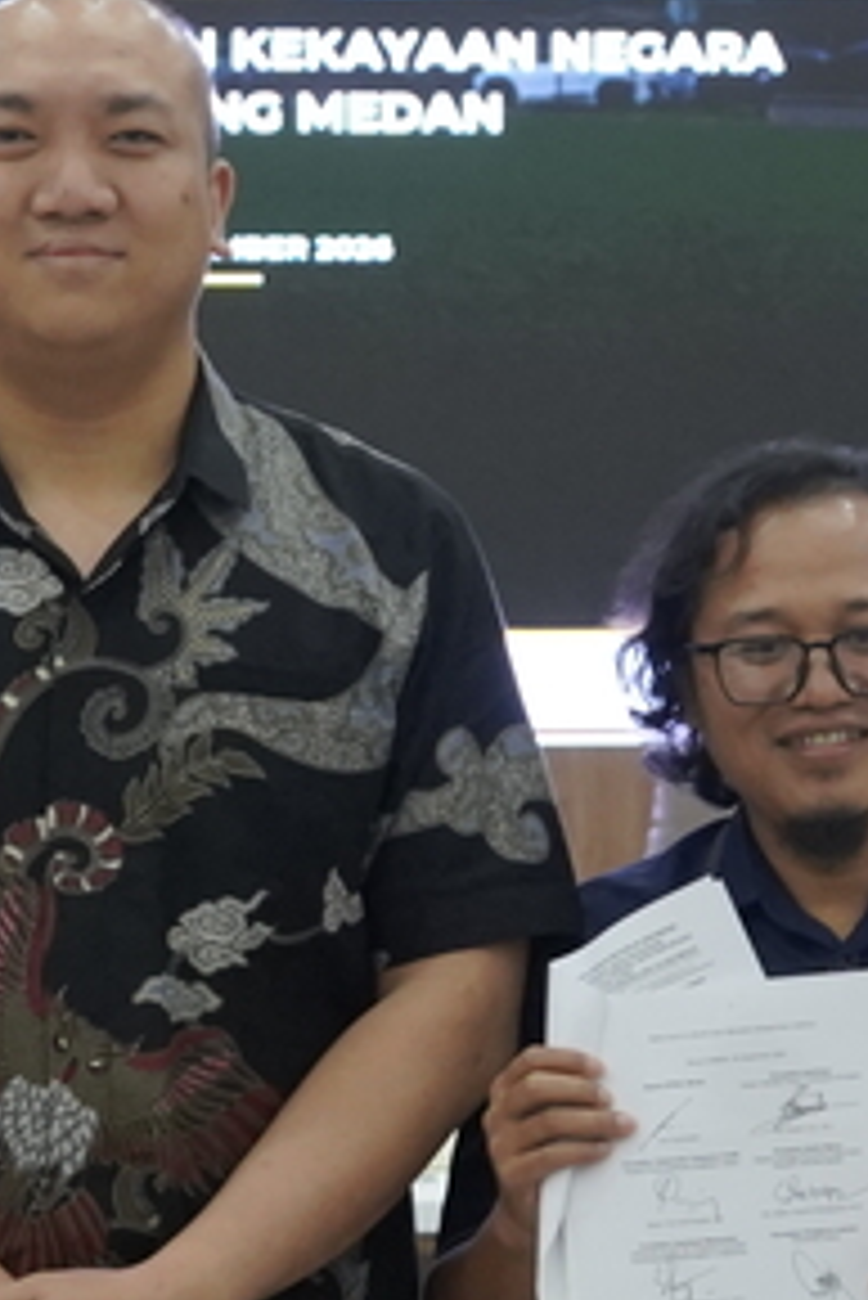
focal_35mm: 161
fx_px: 5815
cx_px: 373
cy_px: 990
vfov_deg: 12.7
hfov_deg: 8.5
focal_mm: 31
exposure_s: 1/160
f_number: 4
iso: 3200
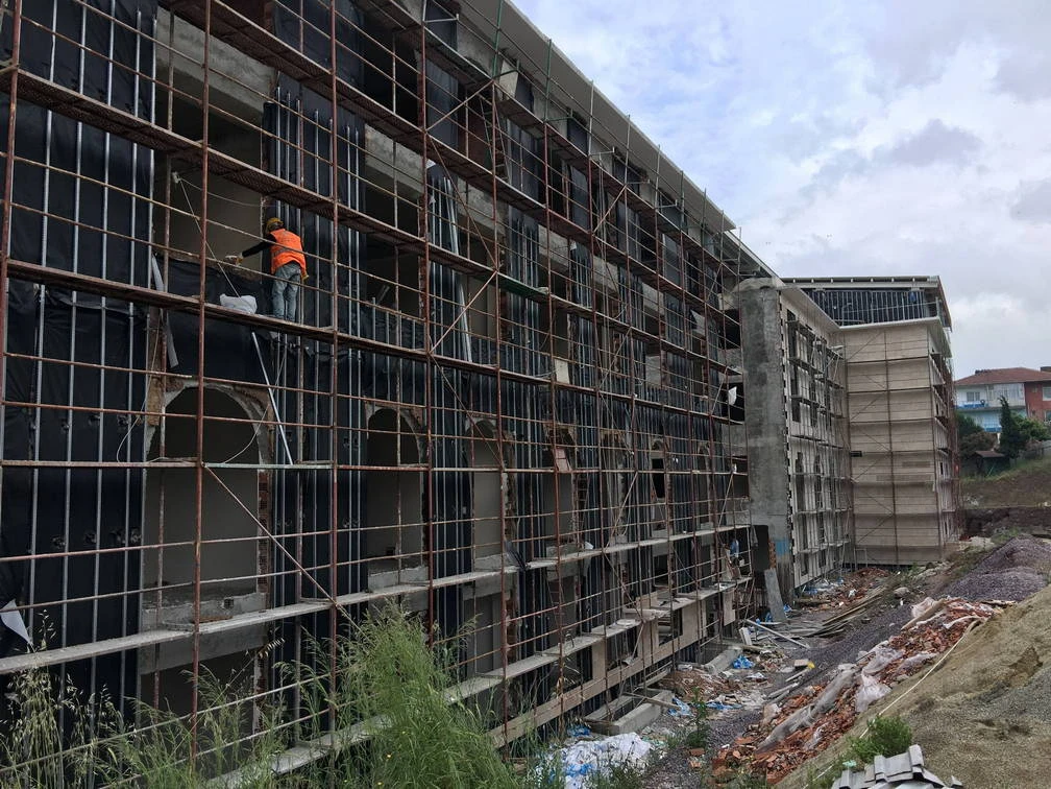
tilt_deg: +8.1
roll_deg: +0.2
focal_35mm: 29
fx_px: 880
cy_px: 394
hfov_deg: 61.7
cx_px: 526
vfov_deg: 48.2
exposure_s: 1/732
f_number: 2.2
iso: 25
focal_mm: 4.15
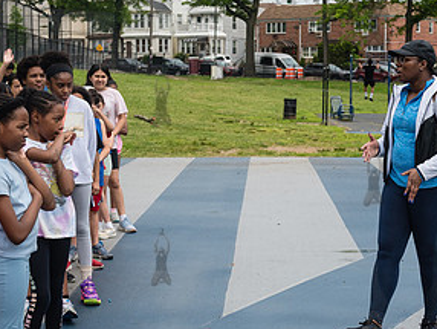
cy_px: 186
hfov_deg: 23.6
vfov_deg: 18.0
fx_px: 1036
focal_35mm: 82
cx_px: 326
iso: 400
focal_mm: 38
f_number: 4.5
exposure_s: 1/2000
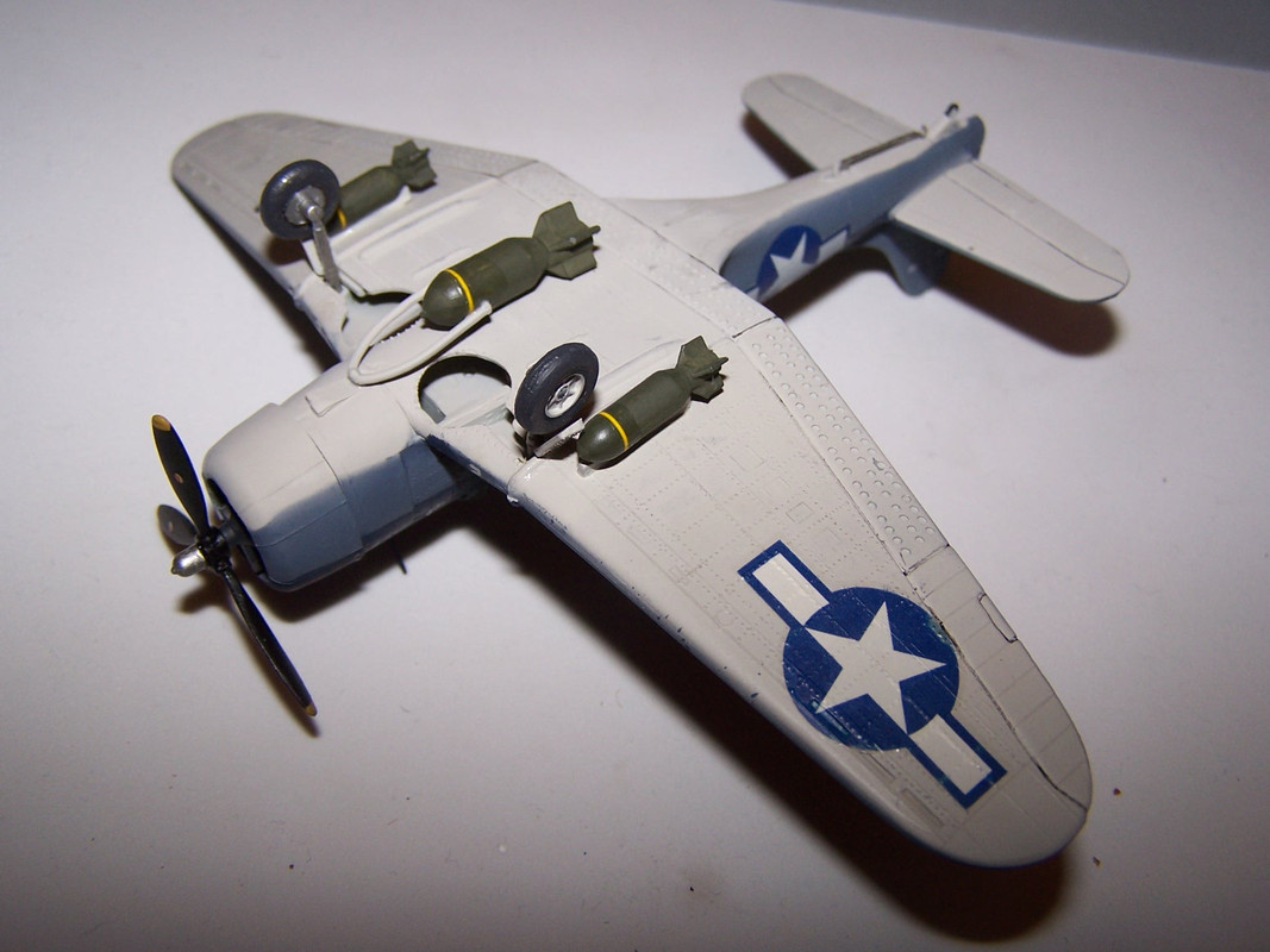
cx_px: 635
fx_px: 1394
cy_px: 476
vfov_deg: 37.7
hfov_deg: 49.0
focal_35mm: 38
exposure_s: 1/60
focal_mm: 6.3
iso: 80
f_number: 2.8
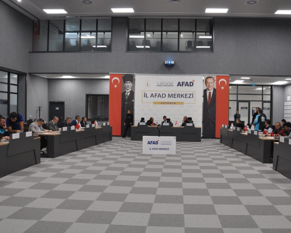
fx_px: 276
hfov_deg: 55.4
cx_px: 168
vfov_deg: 45.8
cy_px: 119
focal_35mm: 32
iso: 400
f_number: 5.6
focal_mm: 18
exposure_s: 1/30
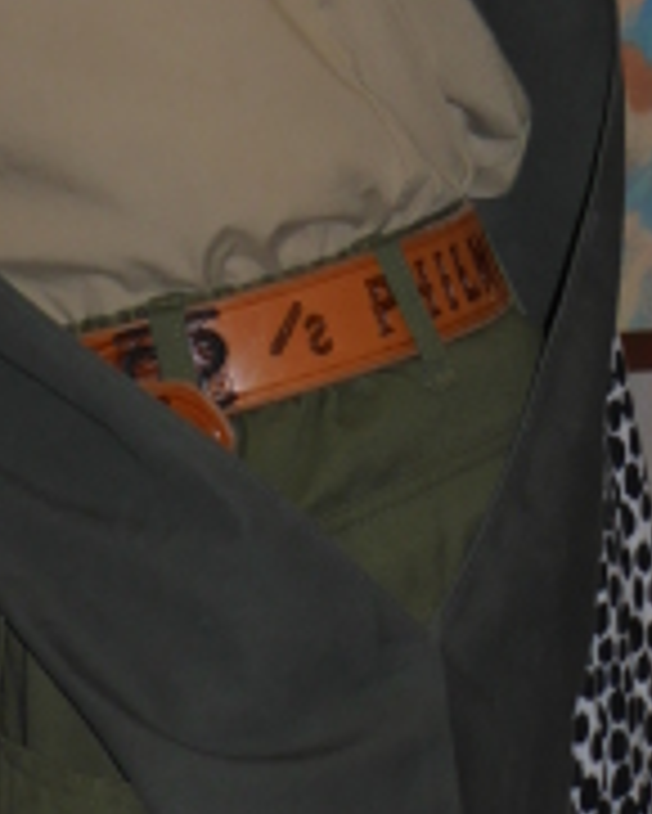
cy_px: -949
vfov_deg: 4.5
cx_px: -616
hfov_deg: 3.6
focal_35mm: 423
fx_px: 10195
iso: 200
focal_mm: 46
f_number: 4.9
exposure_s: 1/125
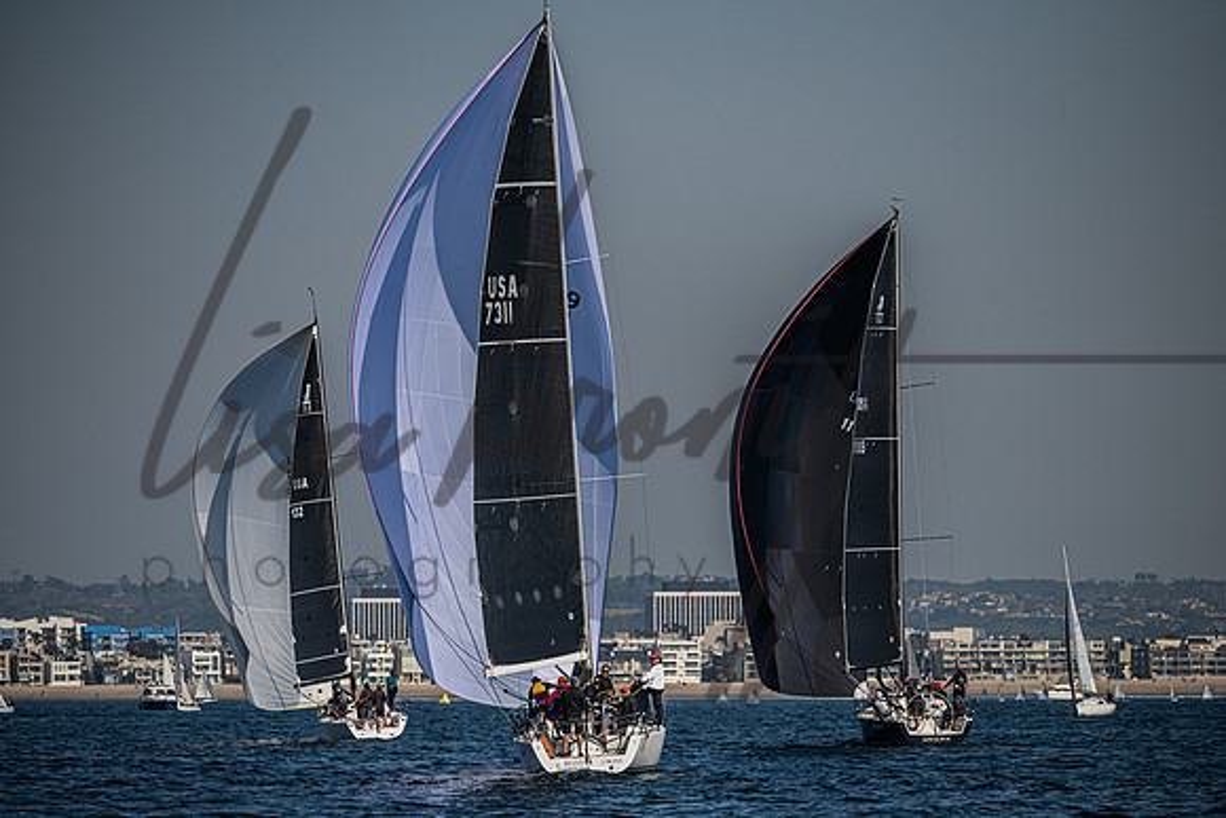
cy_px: 451
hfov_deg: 6.7
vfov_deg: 4.5
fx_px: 10497
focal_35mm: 308
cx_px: 621
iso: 400
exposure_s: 1/8000
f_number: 5
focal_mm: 270
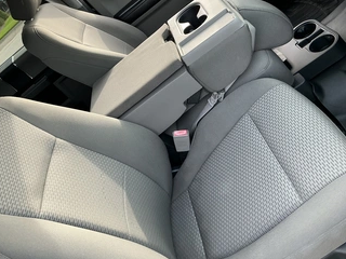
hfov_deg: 52.4
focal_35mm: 35
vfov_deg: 40.5
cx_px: 148
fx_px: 350
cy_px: 101
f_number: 1.8
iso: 32
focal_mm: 3
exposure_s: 1/122
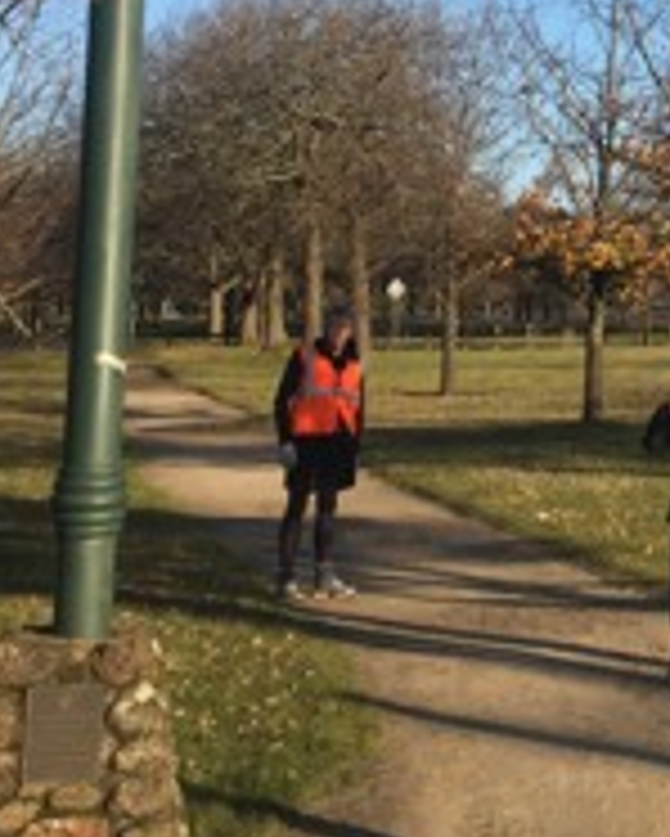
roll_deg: +0.0
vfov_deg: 23.2
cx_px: 809
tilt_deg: +7.9
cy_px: 4
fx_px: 1957
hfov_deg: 18.4
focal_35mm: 79
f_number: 2.2
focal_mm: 4.15
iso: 32
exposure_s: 1/1068
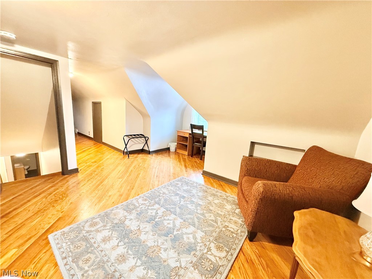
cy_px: 140
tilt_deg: -10.0
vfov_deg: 85.7
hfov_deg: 102.1
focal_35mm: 14
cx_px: 186
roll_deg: -3.8
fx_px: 150
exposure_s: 1/60
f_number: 2.2
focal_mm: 2.22
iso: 640
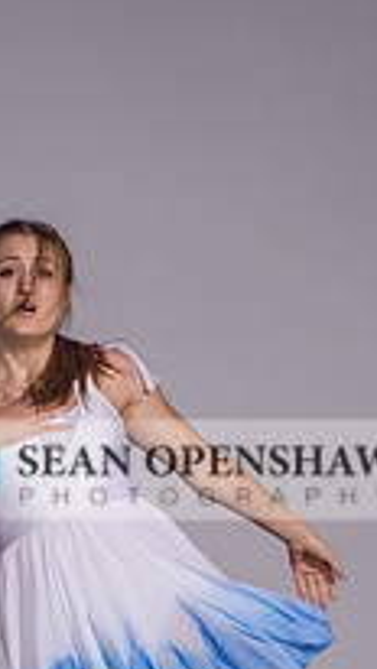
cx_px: 117
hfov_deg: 4.2
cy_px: 617
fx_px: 5132
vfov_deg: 7.4
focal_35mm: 289
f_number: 2.8
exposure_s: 1/500
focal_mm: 126
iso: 400
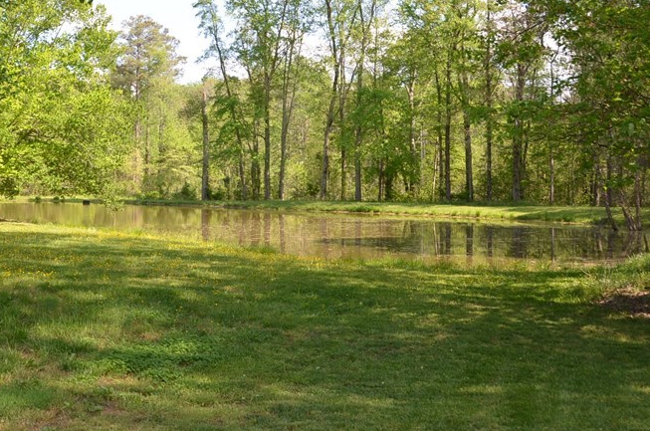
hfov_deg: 43.0
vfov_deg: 29.2
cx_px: 215
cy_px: 101
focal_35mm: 45
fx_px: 811
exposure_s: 1/250
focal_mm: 18
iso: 100
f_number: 4.5
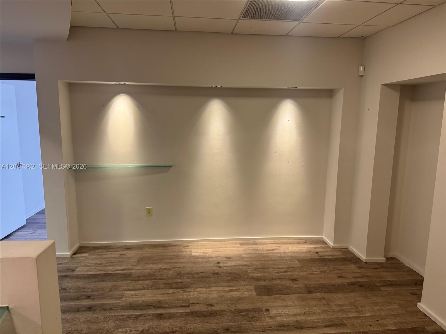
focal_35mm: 24
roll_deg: -1.7
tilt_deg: -8.3
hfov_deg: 71.6
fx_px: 309
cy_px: 167
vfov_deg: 56.8
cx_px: 223
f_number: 1.78
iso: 160
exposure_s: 1/120
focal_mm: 6.76
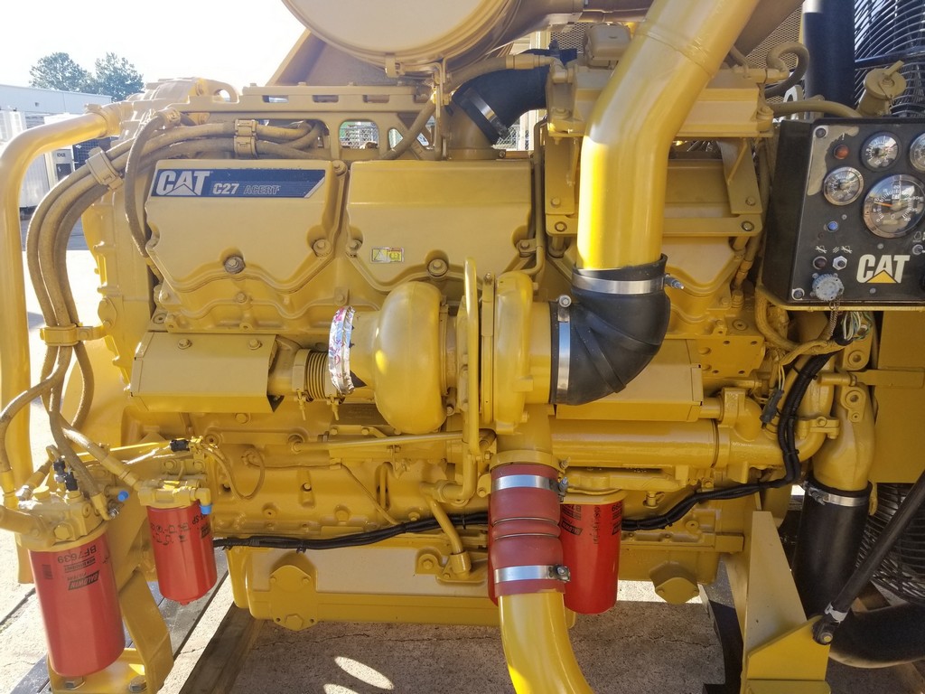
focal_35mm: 26
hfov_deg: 67.3
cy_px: 347
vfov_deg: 53.1
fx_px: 695
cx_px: 462
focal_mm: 4.25
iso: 50
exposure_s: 1/387
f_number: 1.7
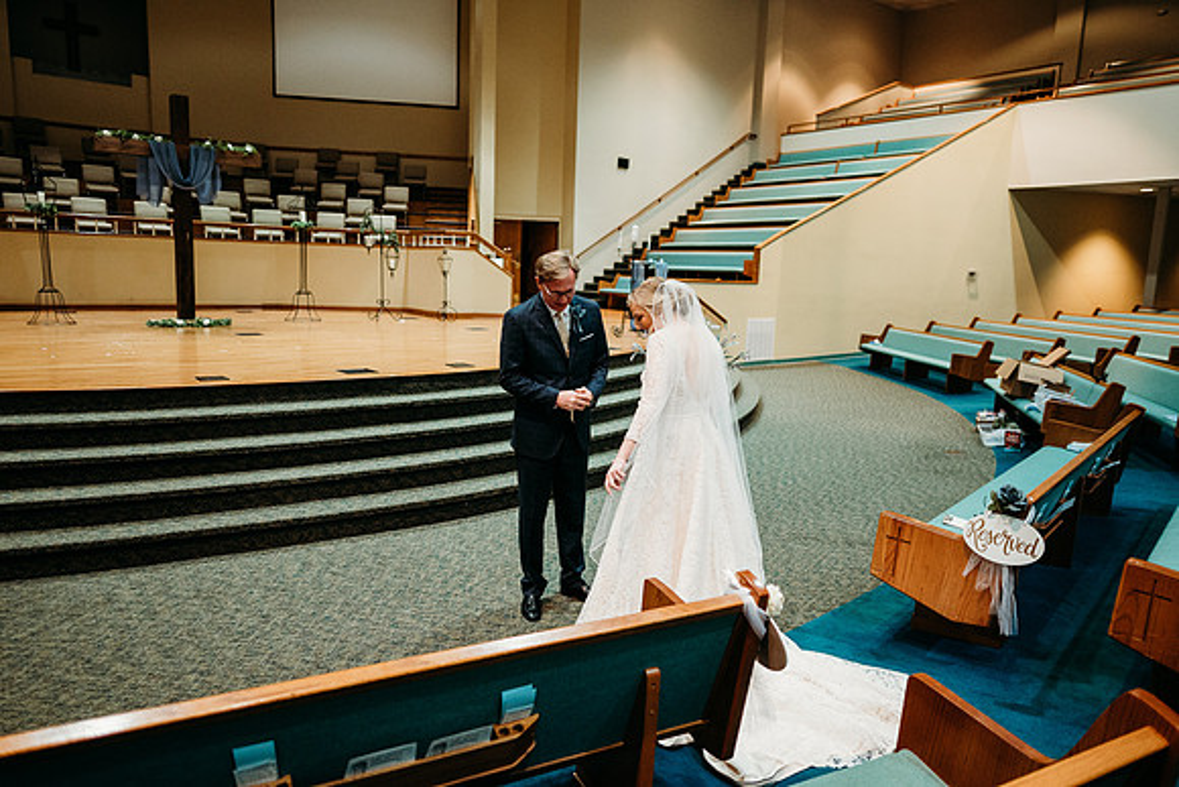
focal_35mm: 24
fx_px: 786
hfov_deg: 73.7
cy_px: 394
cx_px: 590
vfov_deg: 53.2
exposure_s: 1/125
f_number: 1.8
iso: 2000
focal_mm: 24
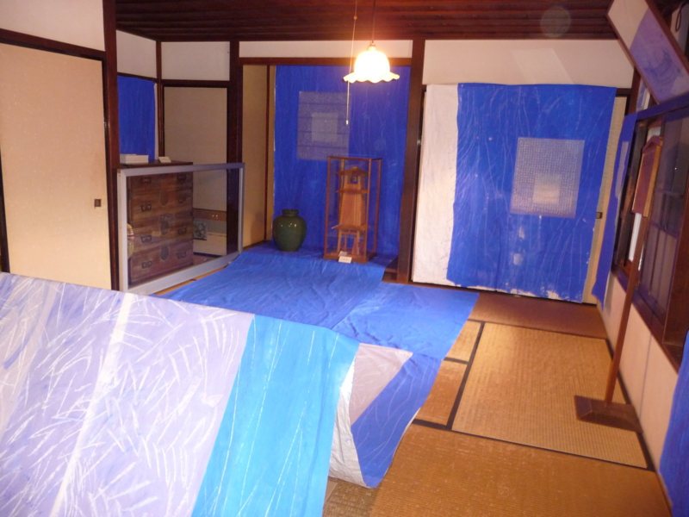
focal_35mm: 28
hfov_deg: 63.4
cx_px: 344
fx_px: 557
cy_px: 258
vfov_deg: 49.7
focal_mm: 4.7
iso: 400
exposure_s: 1/8
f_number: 3.3
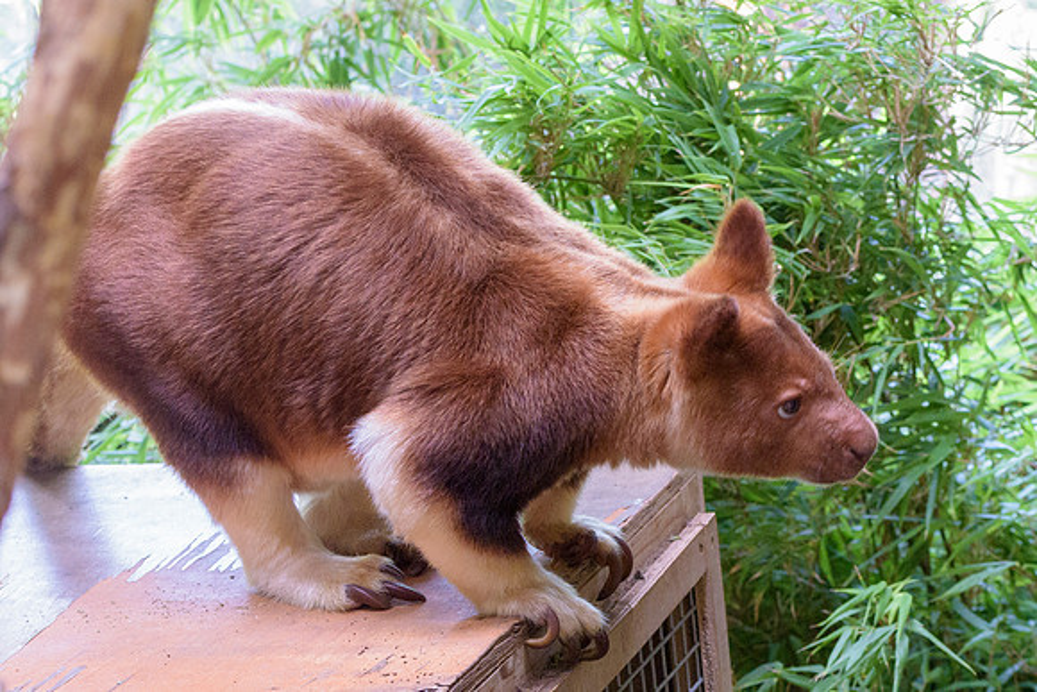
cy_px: 422
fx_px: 4610
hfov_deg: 12.8
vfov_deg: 8.6
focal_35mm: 160
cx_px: 735
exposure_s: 1/40
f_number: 8
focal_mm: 80
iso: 2500
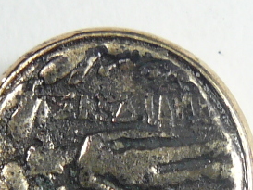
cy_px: 193
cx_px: 117
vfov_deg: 24.8
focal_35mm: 56
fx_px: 409
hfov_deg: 34.3
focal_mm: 6
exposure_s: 1/125
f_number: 2.8
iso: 100
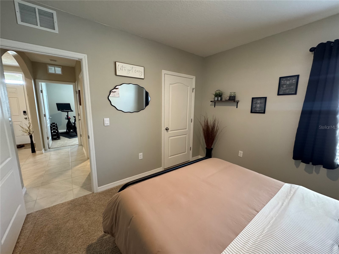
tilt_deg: -10.2
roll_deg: -1.4
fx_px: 137
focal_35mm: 14
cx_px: 170
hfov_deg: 102.1
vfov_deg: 85.7
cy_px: 127
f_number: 2.2
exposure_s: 1/60
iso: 320
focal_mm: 2.22
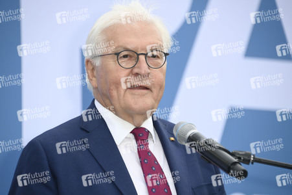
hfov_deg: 9.0
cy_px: 98
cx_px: 146
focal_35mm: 230
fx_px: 1864
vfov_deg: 6.0
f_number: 5.6
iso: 1000
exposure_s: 1/200
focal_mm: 230
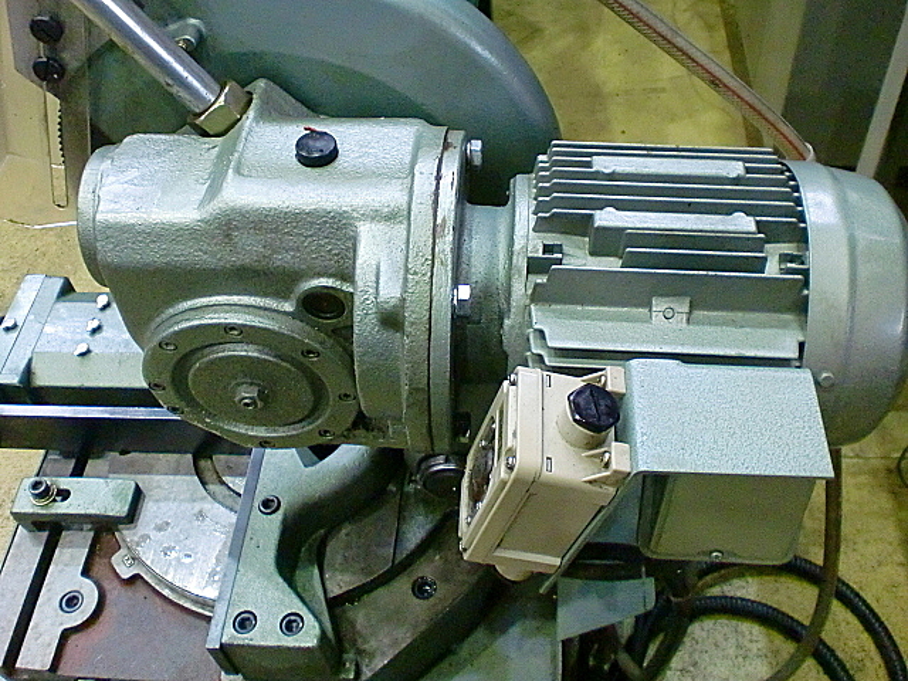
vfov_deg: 40.7
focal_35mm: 35
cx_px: 454
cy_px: 340
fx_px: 918
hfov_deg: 52.6
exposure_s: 1/60
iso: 640
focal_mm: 6.3
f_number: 3.1
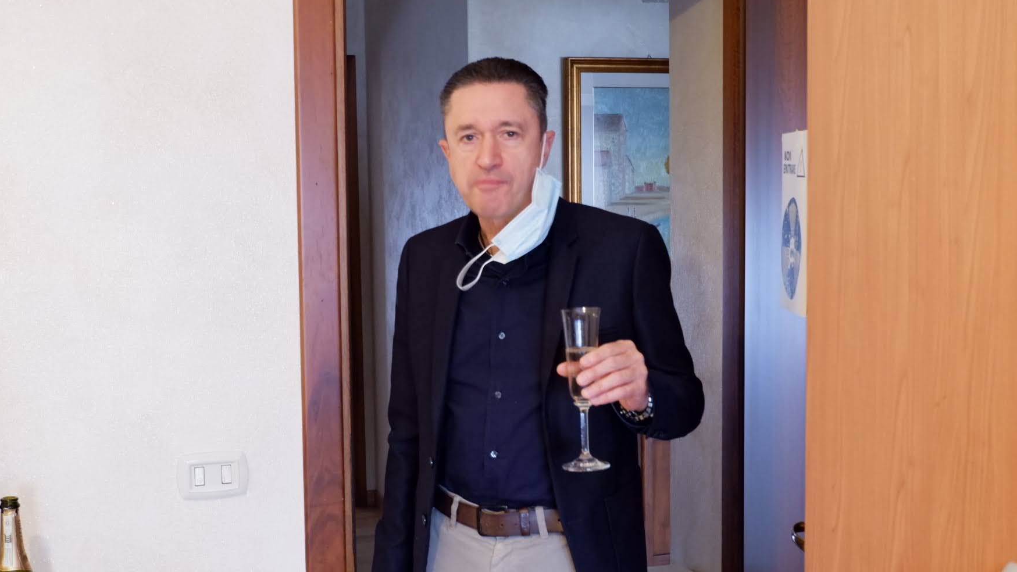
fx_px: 1348
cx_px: 515
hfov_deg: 41.3
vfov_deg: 23.9
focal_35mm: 50
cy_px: 312
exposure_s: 1/20
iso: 3200
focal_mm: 31.4
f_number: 4.7
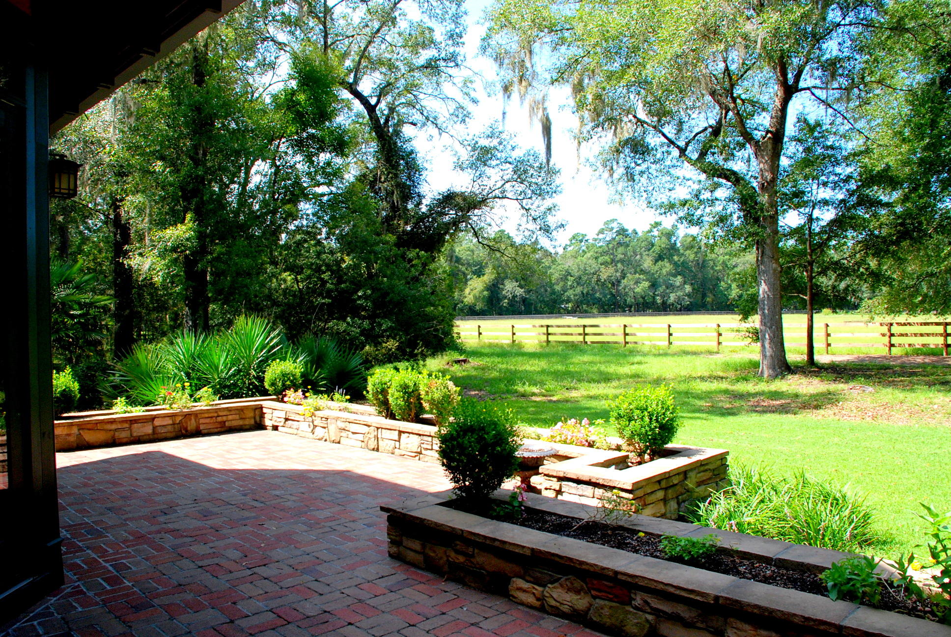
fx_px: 714
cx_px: 476
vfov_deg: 48.0
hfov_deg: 67.3
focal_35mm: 27
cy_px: 318
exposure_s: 1/250
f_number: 7.1
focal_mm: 18
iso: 400
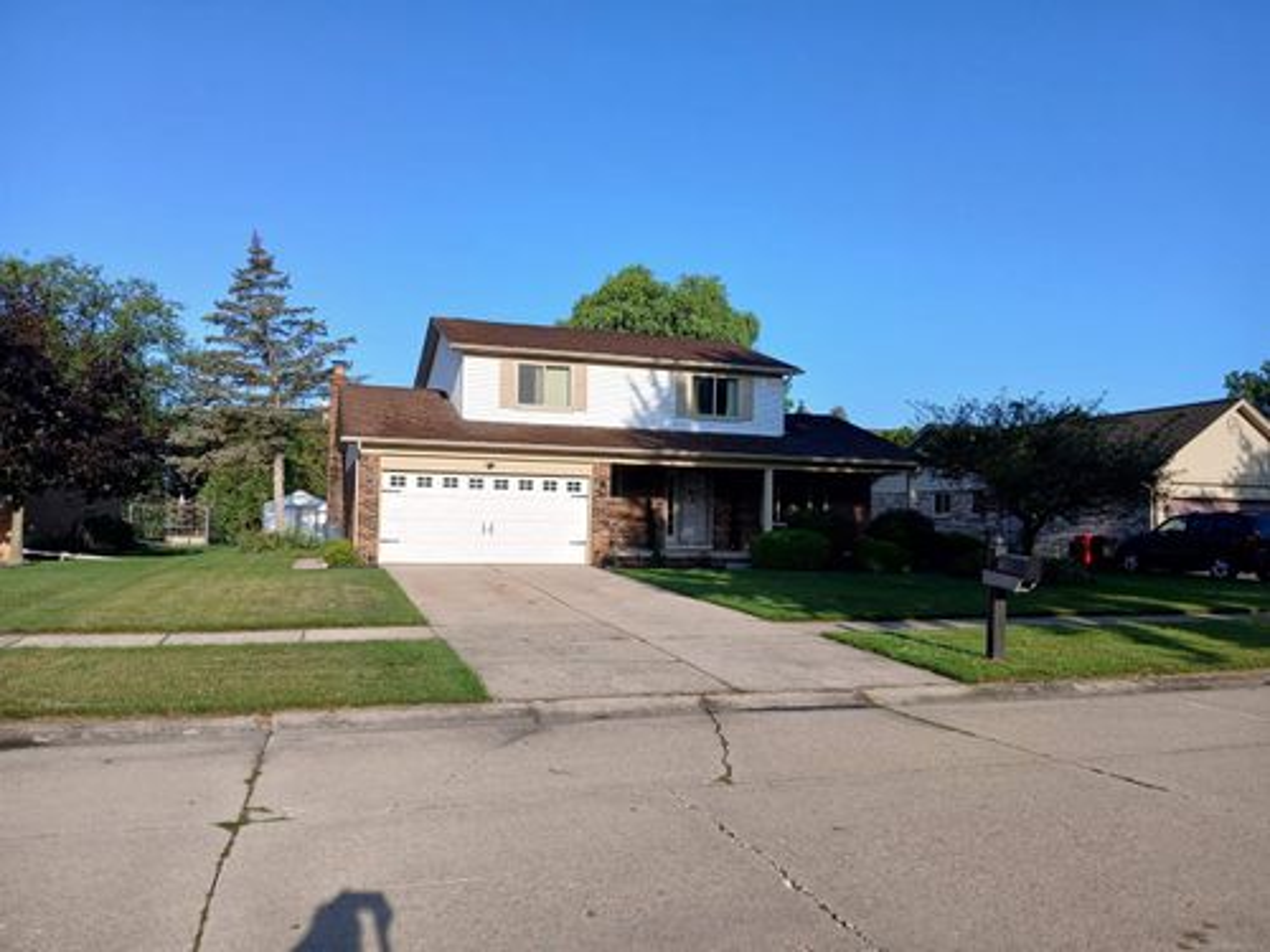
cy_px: 476
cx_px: 635
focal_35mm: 26
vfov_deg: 53.1
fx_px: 954
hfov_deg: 67.3
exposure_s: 1/510
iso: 20
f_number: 1.8
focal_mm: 3.98
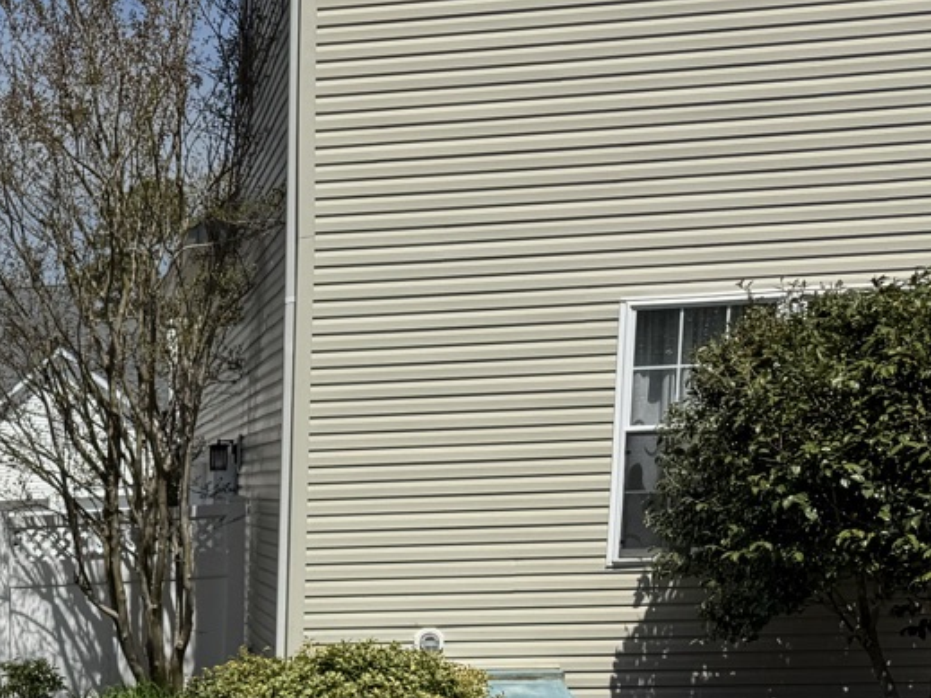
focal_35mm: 74
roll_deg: +2.1
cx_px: -413
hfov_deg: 22.3
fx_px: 1990
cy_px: 838
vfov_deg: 18.8
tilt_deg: -11.0
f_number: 1.78
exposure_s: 1/7937
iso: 80
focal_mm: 6.76
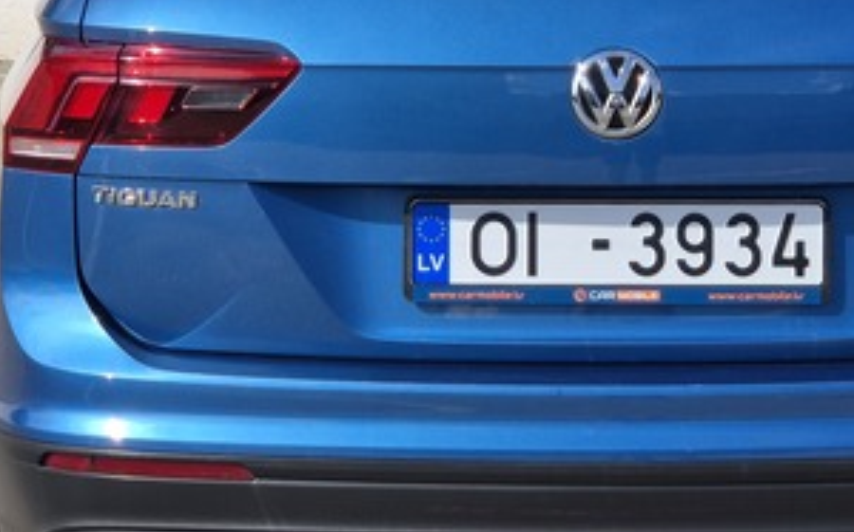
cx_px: 582
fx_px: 3605
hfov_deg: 13.5
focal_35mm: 155
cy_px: 162
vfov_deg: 8.4
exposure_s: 1/1208
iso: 25
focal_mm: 7
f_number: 2.4
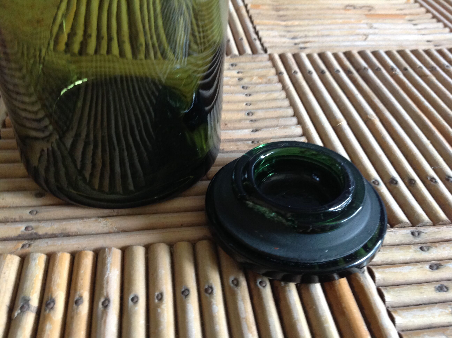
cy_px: 169
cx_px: 226
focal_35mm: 35
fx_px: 456
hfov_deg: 52.7
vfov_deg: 40.6
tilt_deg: -39.5
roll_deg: -3.4
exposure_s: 1/15
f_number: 2.4
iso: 200
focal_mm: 4.28
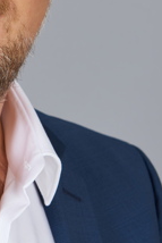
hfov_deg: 6.9
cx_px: -59
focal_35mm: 196
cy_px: 26
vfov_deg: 10.4
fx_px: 1321
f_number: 8
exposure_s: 1/125
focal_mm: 70
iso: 100
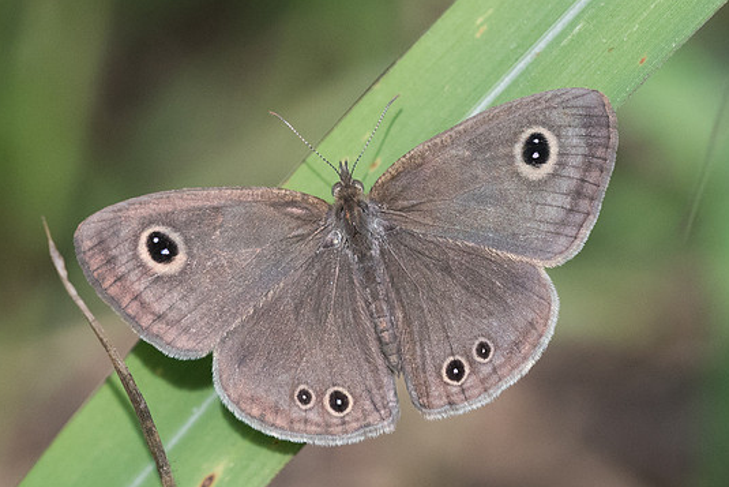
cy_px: 273
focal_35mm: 491
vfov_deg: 2.8
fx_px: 9945
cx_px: 232
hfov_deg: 4.2
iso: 1000
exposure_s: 1/1250
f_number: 7.1
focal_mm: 150
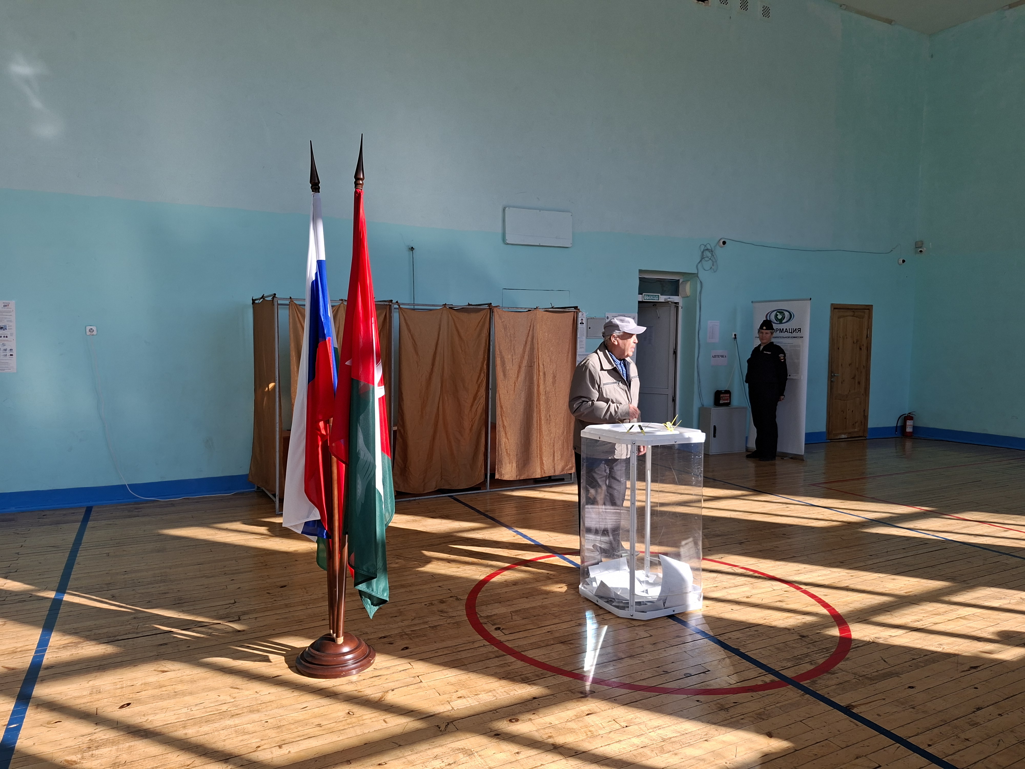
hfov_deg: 73.9
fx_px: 681
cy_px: 384
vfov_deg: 58.9
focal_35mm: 23
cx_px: 512
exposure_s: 1/607
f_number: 1.8
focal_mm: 5.54
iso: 40
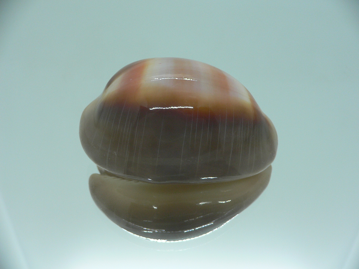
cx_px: 180
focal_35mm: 35
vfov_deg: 40.7
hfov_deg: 52.6
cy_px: 134
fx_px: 363
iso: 100
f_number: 2.8
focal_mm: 4.6
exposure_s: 1/60
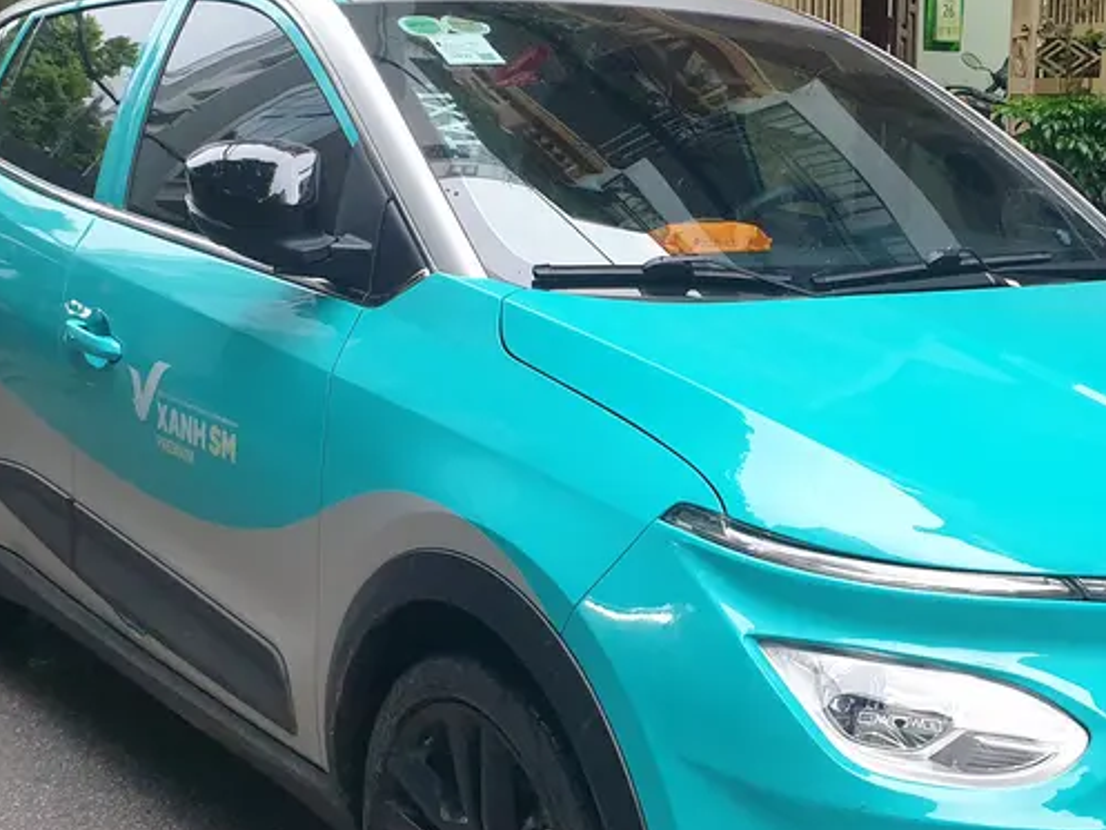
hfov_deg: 35.0
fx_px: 1726
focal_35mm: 54
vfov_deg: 26.9
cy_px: 538
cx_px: 782
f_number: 2.4
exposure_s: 1/50
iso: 320
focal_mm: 4.3
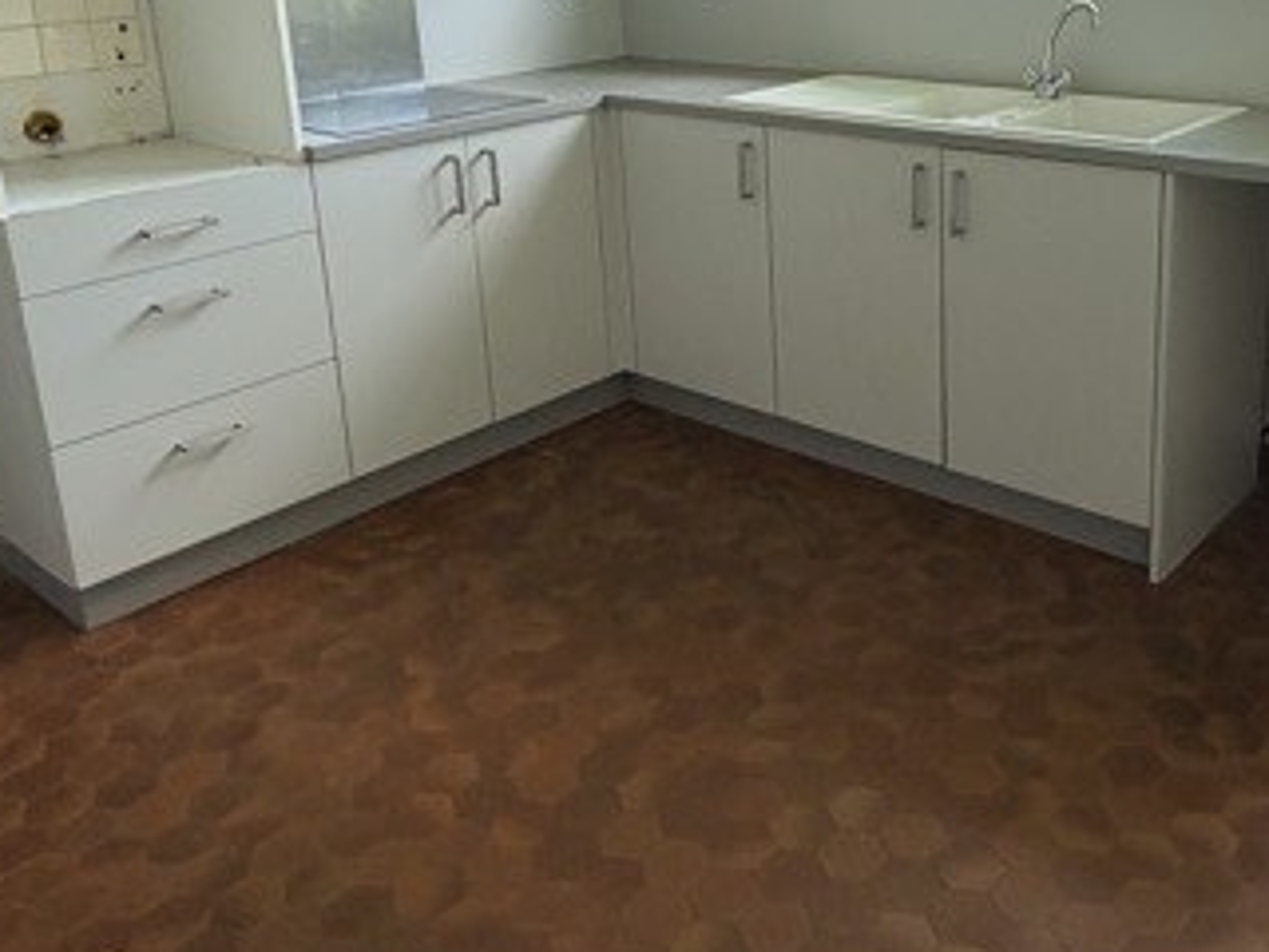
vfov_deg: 39.5
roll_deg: +1.9
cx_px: 829
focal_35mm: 35
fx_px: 1283
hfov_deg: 51.8
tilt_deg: -14.3
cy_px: 226
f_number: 2.2
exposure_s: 1/121
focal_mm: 2.22
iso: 125
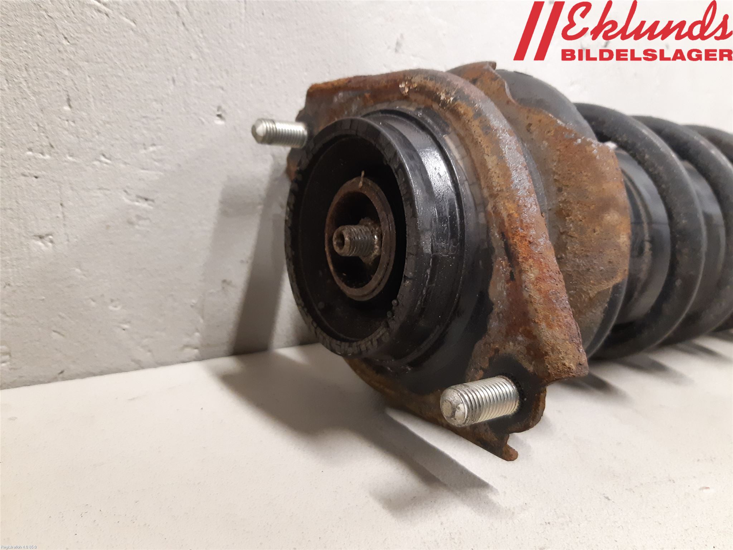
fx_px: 551
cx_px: 366
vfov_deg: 53.1
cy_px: 275
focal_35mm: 26
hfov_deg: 67.3
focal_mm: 3.93
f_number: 1.7
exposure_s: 1/25
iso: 320
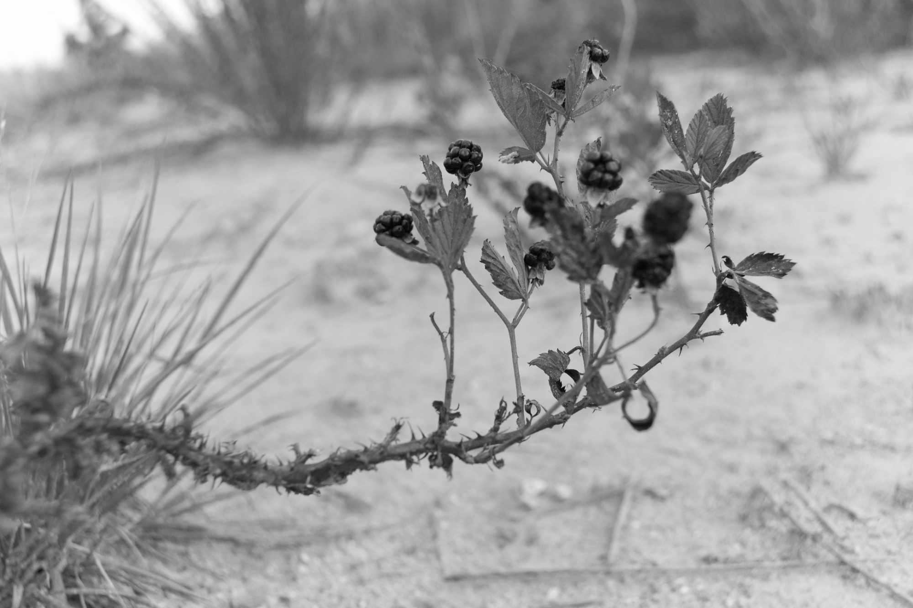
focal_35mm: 36
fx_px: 912
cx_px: 456
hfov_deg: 53.2
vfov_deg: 36.8
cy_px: 304
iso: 320
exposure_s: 1/125
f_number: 5
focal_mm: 24
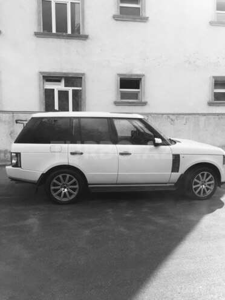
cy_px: 150
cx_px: 112
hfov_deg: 48.2
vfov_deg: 61.7
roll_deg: +0.5
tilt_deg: -4.3
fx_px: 251
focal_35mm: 29
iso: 32
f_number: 2.2
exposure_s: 1/1014
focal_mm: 4.15
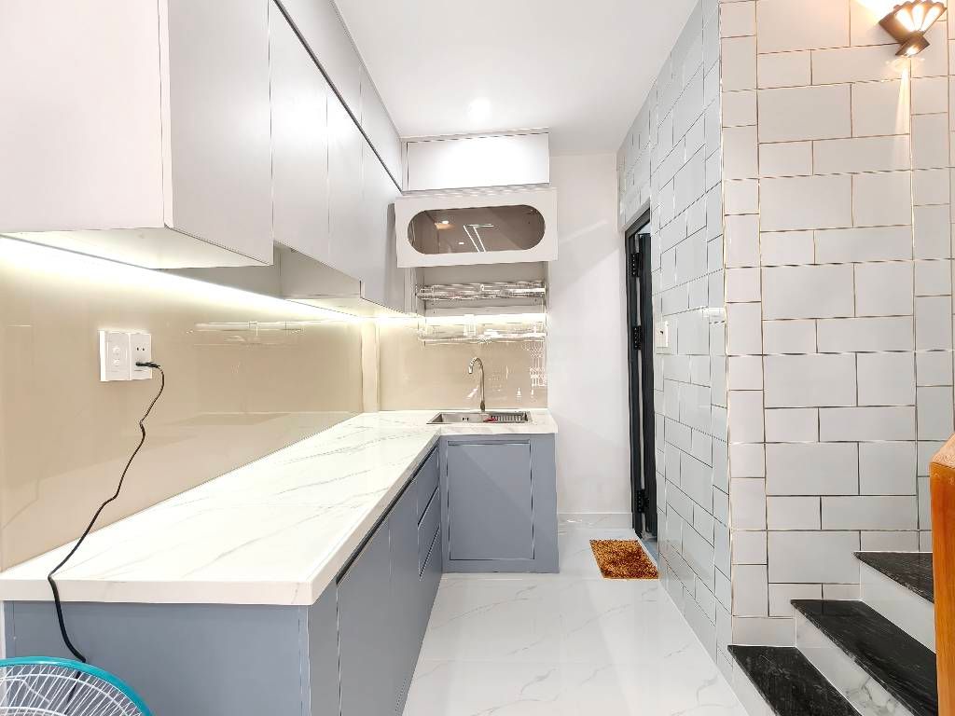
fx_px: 414
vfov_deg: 81.7
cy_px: 358
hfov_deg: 98.2
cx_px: 478
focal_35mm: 15
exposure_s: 1/100
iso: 1000
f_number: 2
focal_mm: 2.31
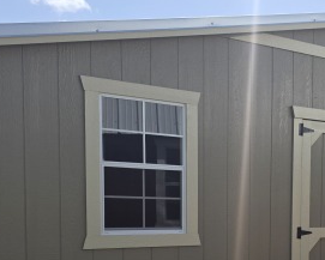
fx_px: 510
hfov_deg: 34.5
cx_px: 251
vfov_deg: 27.6
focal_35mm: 53
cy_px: 234
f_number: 1.7
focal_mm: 6.3
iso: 80
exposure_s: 1/5017
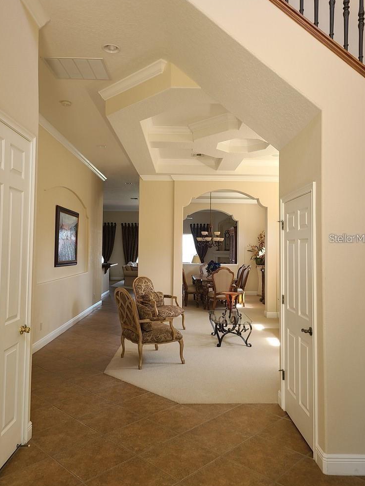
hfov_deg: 51.4
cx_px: 186
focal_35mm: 27
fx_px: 379
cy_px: 238
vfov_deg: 65.3
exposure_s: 1/60
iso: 64
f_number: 1.8
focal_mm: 5.4
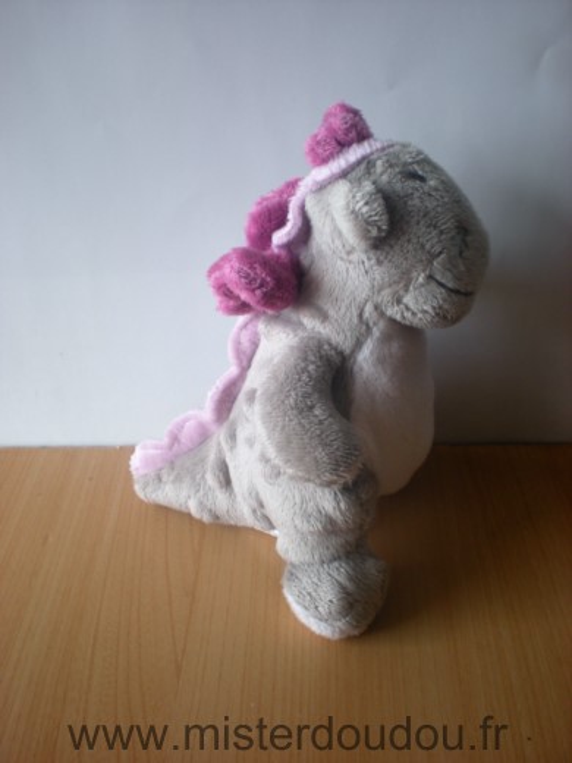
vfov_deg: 49.0
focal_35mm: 38
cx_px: 286
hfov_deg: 37.7
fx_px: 837
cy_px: 382
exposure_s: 1/60
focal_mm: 6.3
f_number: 3.1
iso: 69
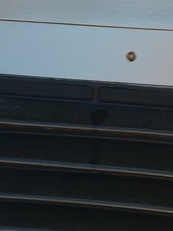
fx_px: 480
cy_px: 99
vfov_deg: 27.0
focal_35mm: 72
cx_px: 150
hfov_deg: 20.1
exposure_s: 1/25
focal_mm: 4.3
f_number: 1.5
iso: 320
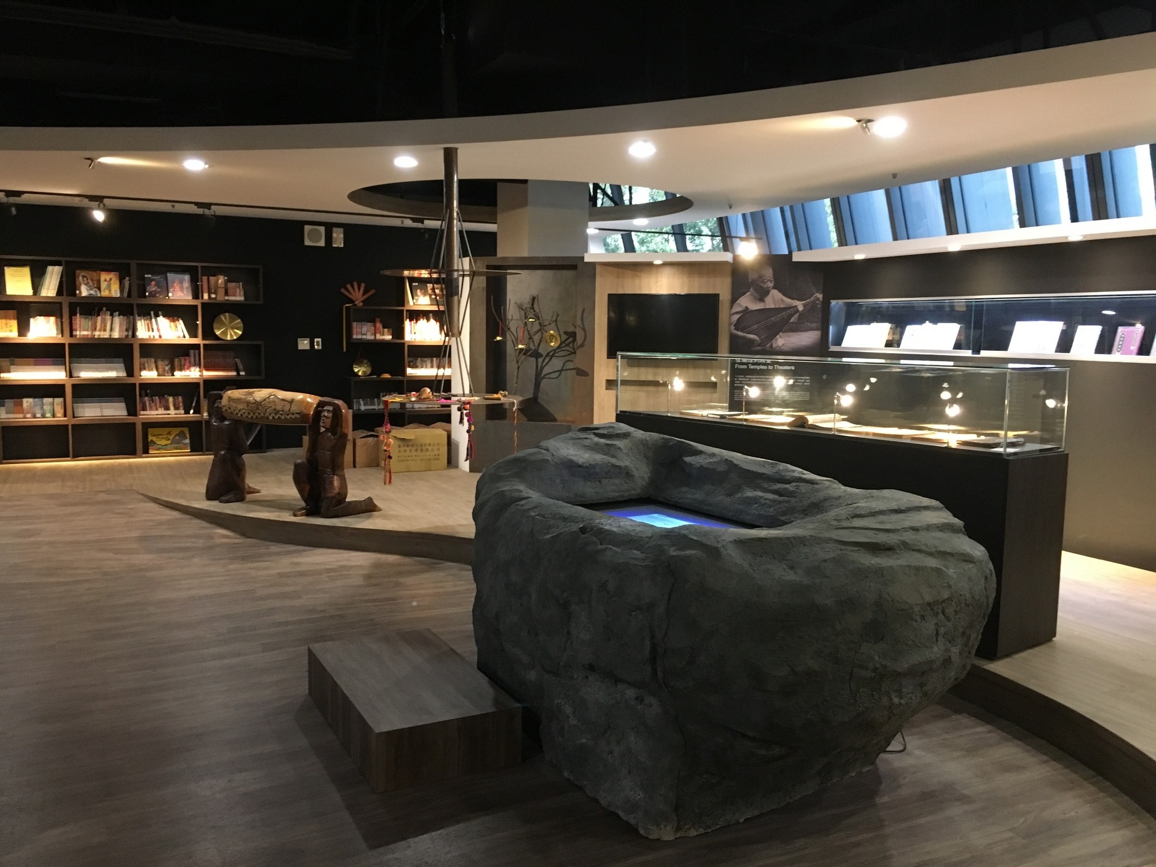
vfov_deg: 48.2
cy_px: 434
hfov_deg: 61.7
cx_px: 578
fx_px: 968
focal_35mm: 29
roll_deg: -1.0
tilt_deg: -6.2
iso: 200
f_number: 2.2
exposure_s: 1/20
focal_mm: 4.15
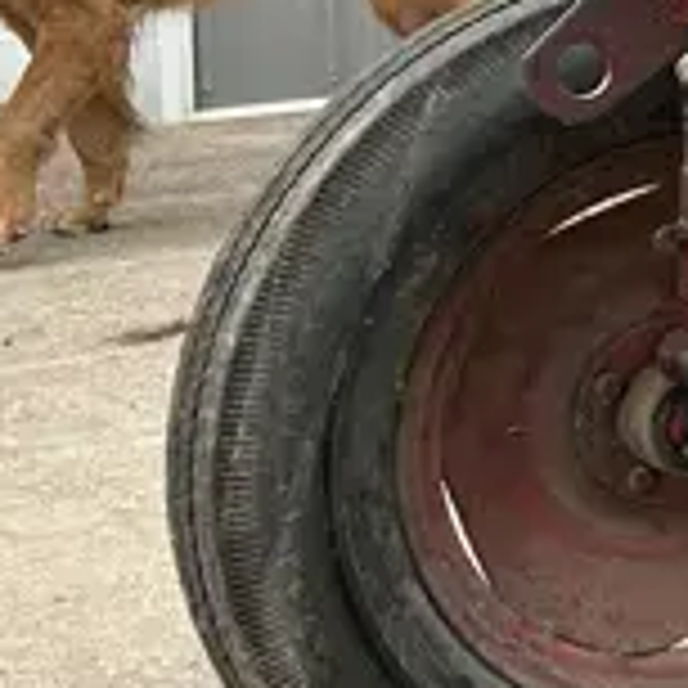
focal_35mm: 144
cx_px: 1871
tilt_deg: -3.3
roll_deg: +0.0
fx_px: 3238
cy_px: -153
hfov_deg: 10.0
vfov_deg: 11.9
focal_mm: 5.7
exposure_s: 1/1112
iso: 50
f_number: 1.5
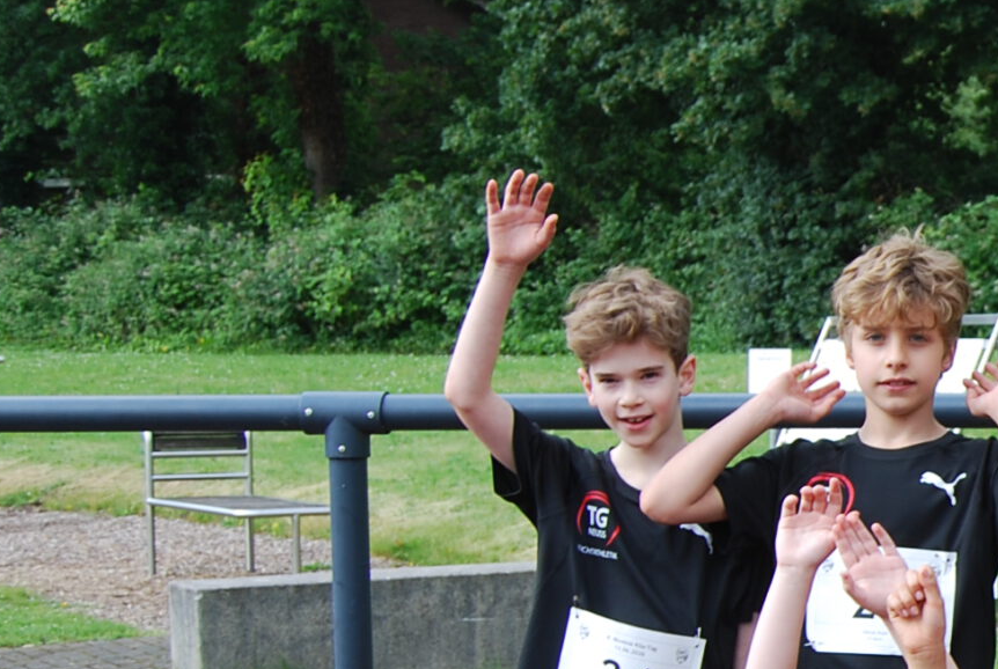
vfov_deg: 13.3
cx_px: 1446
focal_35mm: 102
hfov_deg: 18.0
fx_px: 2846
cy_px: 566
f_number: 5.6
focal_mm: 23
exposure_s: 1/125
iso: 100
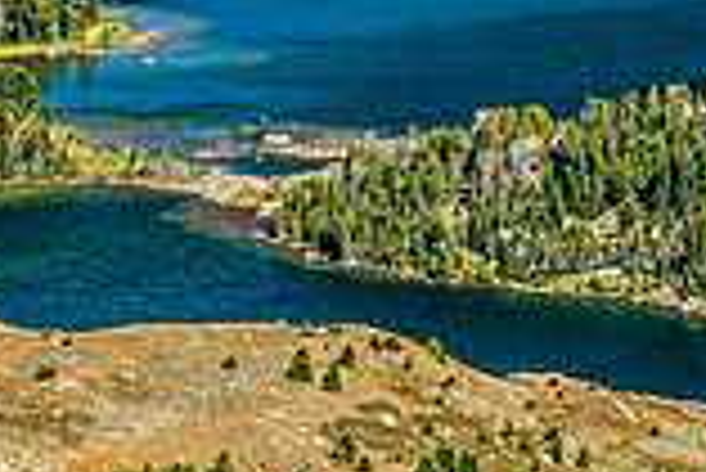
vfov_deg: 2.8
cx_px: 121
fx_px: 9795
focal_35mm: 499
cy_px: 326
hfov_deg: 4.1
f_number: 9
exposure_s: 1/160
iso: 250
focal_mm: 49.51
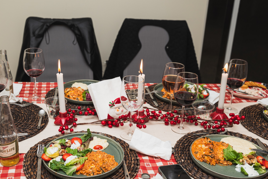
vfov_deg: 29.3
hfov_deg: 42.6
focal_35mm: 46
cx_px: 117
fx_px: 343
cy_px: 95
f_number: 5
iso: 800
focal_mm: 38
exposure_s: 1/125
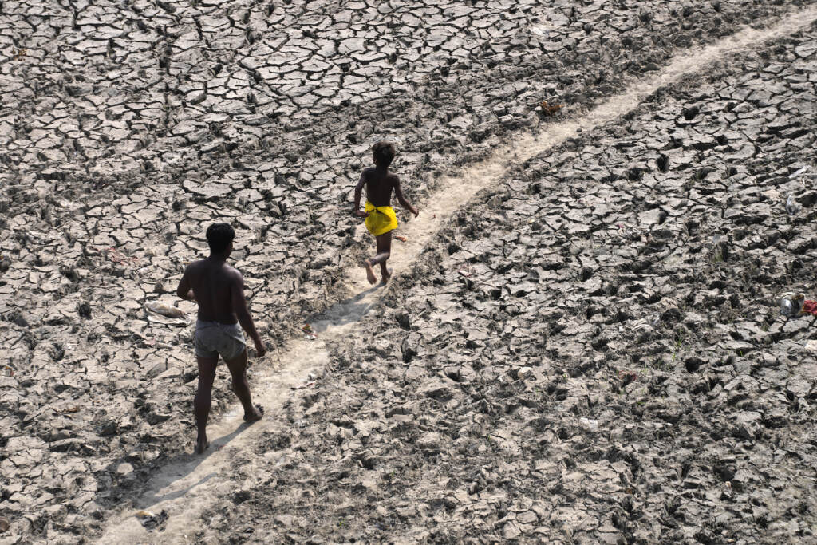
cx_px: 408
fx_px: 4221
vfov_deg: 7.4
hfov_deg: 11.1
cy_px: 272
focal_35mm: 186
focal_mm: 186
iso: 100
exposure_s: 1/640
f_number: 5.6
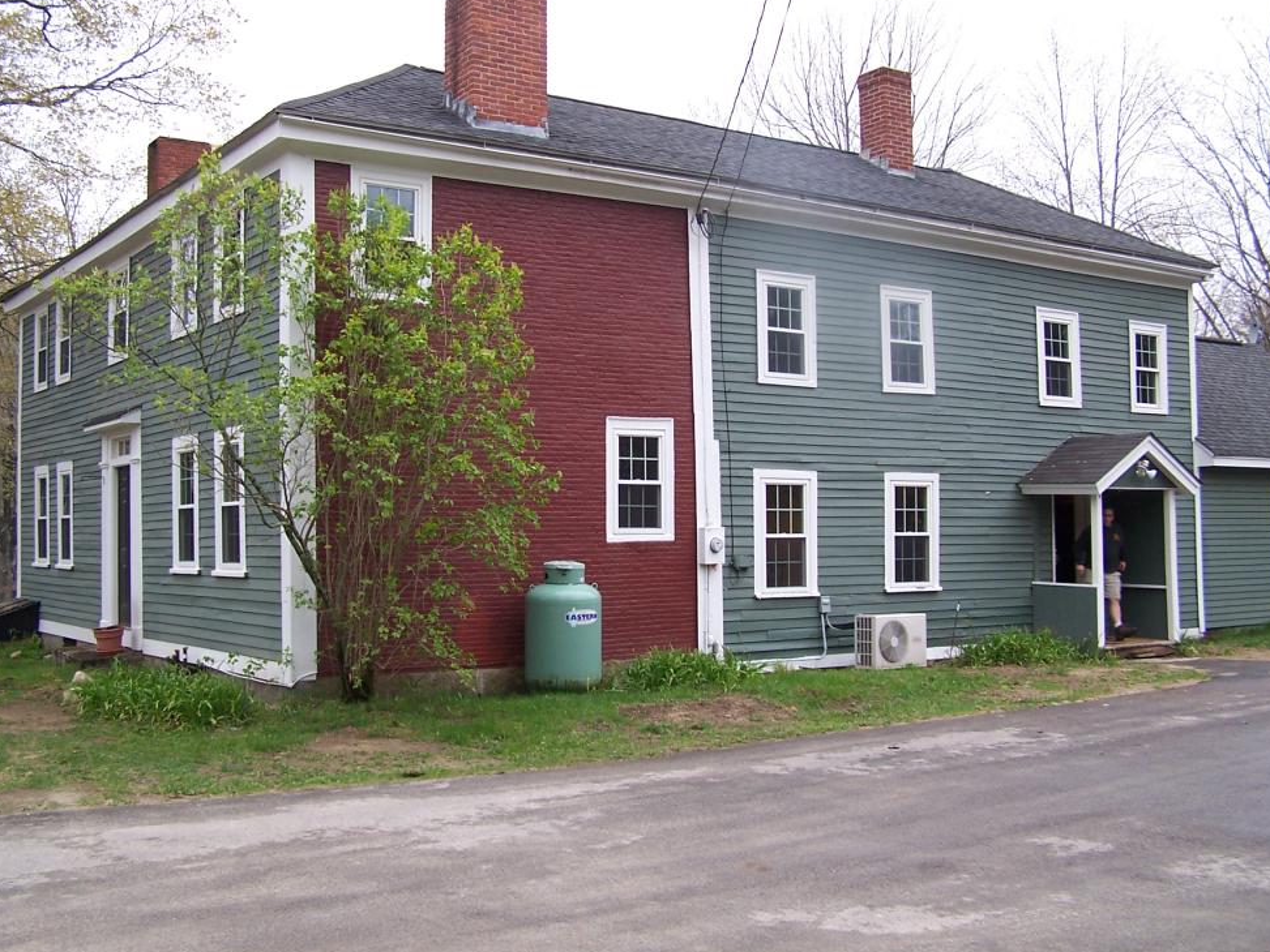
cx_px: 640
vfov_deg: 36.0
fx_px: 1468
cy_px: 460
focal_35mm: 40
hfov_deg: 46.8
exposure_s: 1/60
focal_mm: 6.3
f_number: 2.8
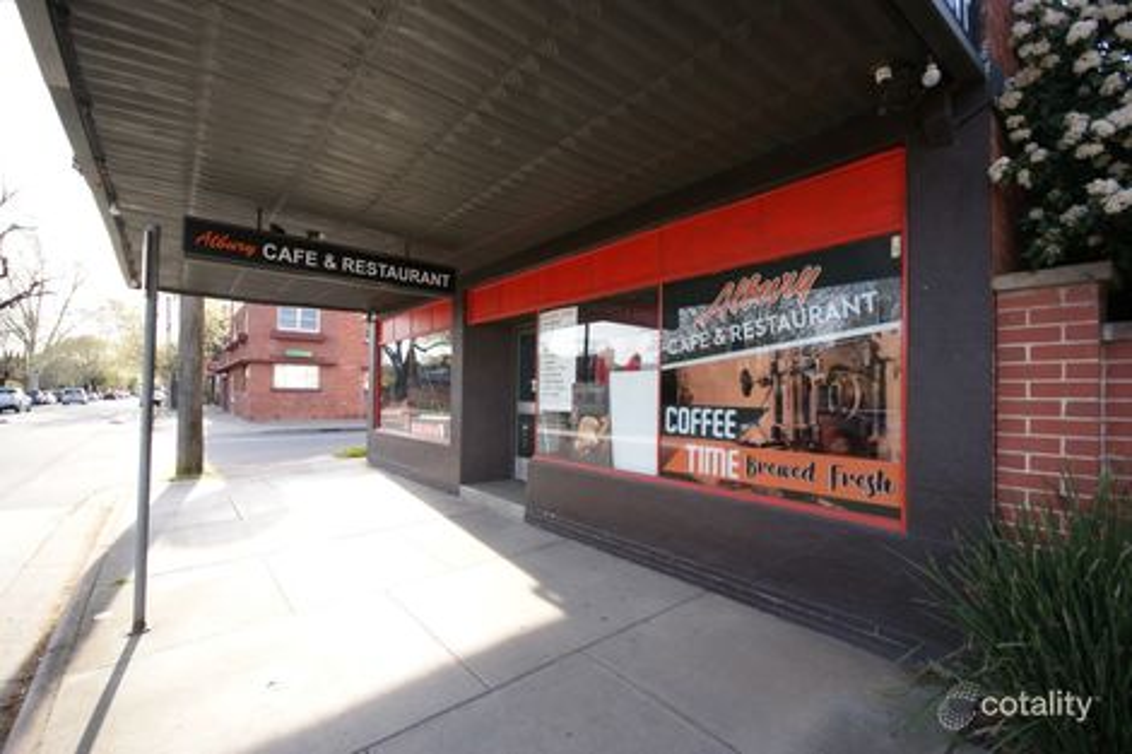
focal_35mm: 15
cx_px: 566
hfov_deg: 100.4
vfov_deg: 77.3
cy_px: 377
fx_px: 471
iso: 100
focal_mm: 10
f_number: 5.6
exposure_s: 1/50
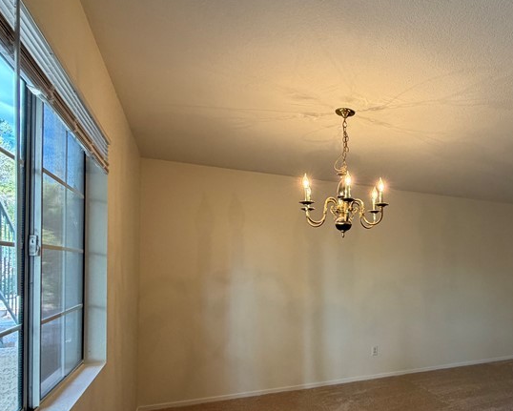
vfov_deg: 54.1
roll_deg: -0.7
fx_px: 395
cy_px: 267
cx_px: 405
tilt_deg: -0.8
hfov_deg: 61.0
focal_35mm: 26
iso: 200
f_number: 2.2
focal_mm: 2.22
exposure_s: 1/60
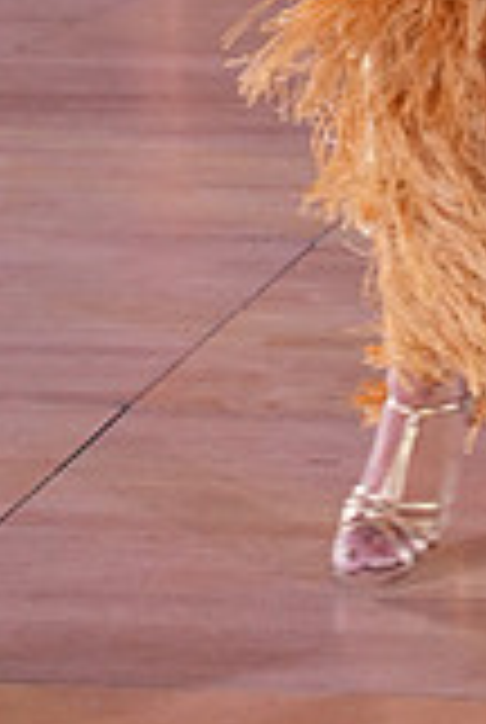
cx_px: 758
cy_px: -400
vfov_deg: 10.9
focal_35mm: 180
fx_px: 3629
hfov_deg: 7.5
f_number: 4
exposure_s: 1/400
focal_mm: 50
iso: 2500
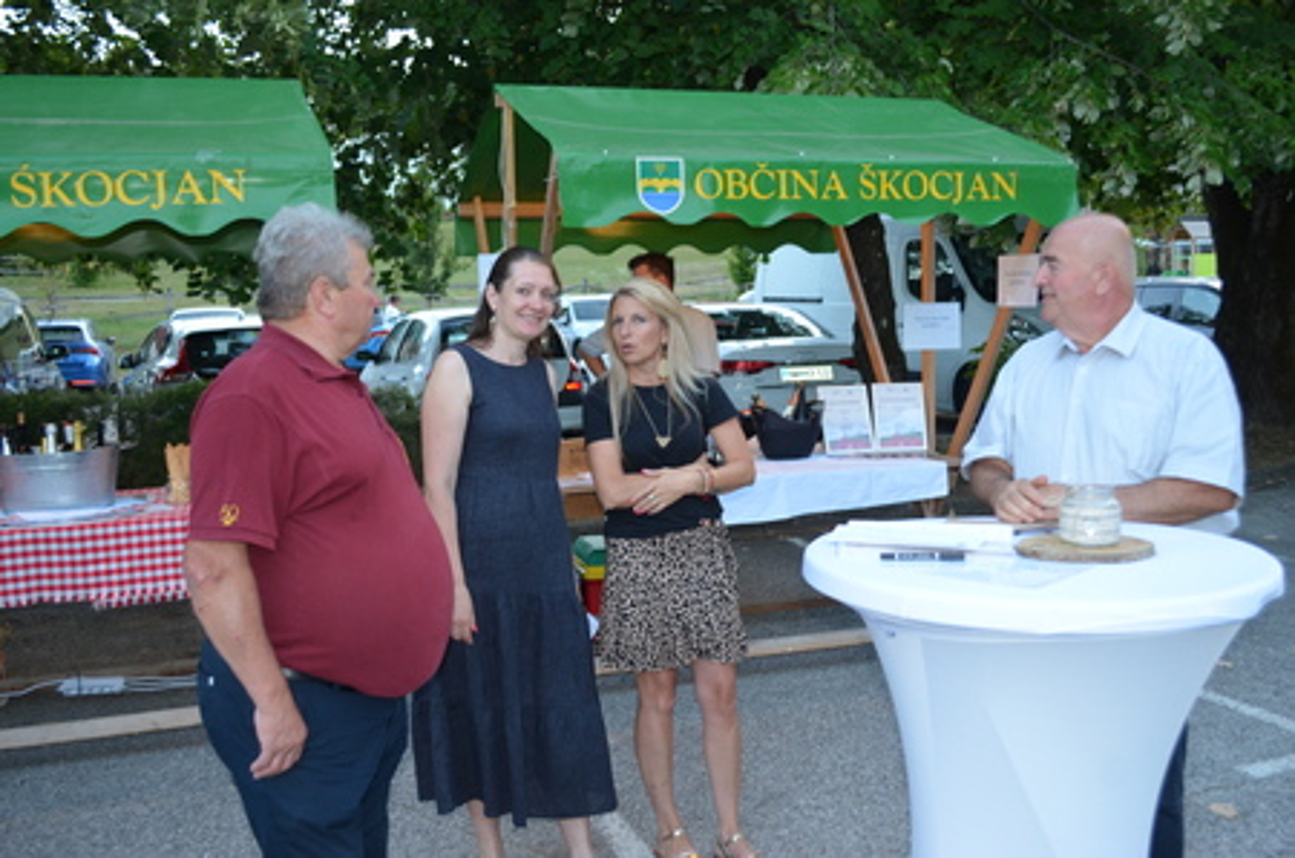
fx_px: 1292
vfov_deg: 36.7
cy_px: 429
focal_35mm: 36
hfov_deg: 53.2
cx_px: 648
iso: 560
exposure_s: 1/60
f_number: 4
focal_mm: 24
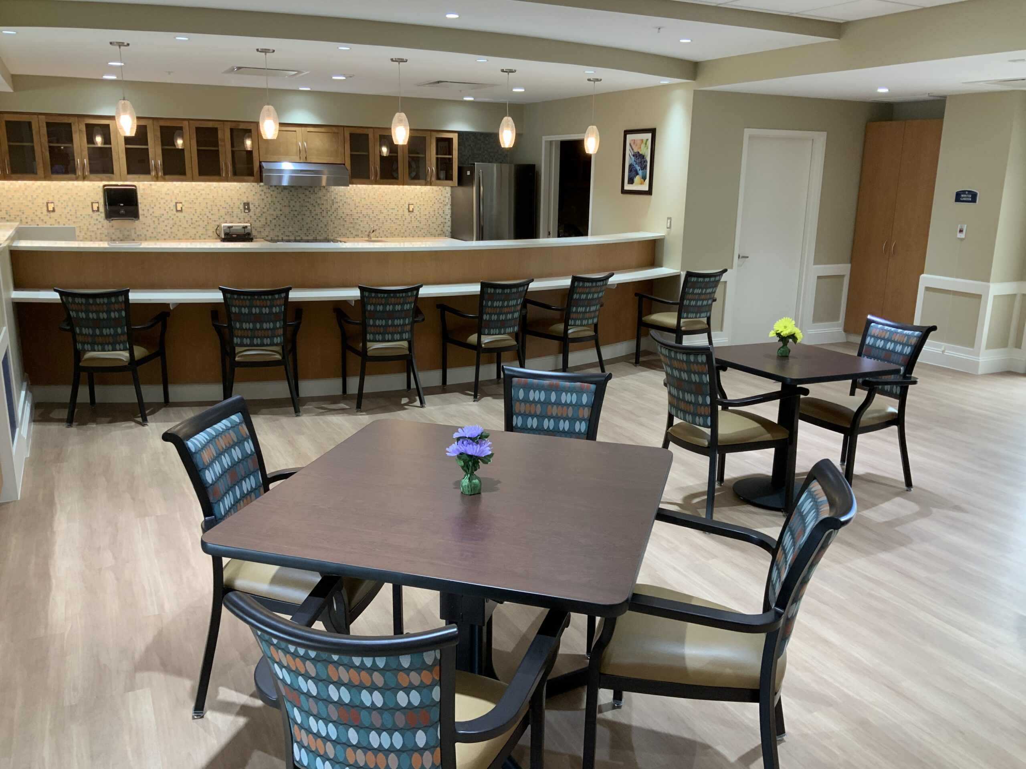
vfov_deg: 48.2
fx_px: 860
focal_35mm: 29
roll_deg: -1.4
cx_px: 513
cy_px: 384
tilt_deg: -13.8
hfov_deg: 61.7
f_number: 1.8
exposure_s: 1/60
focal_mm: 3
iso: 80
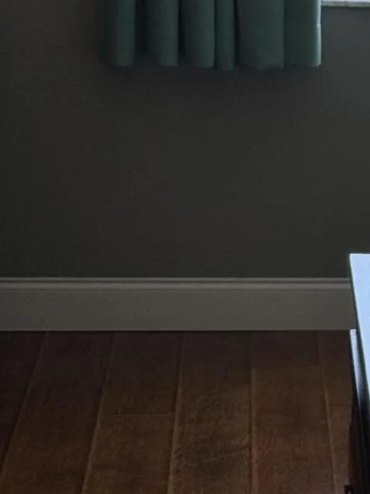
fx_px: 2111
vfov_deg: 13.3
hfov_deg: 9.7
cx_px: 566
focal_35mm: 148
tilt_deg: -11.8
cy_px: 163
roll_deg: -3.1
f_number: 1.78
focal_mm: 6.76
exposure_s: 1/255
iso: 64
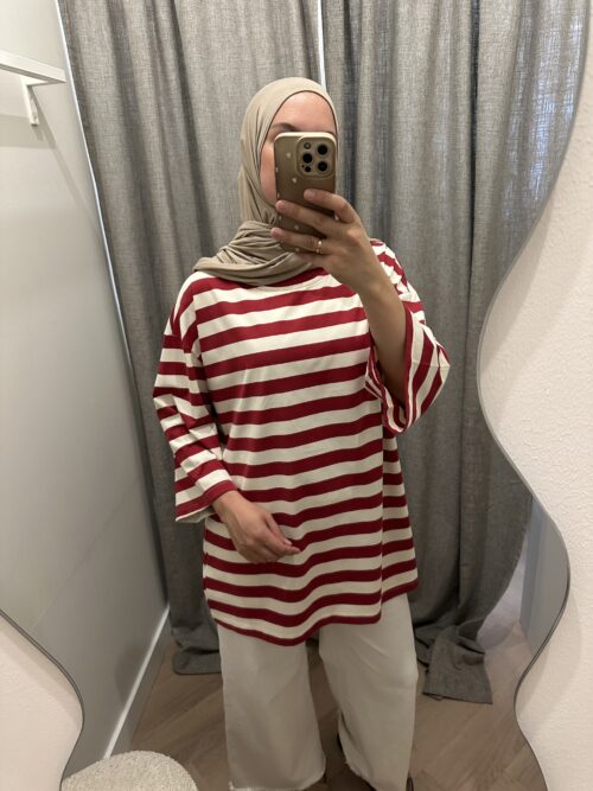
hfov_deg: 56.8
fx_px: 548
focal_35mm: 24
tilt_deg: -20.8
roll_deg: +3.9
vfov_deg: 71.6
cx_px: 296
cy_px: 396
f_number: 1.78
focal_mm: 6.86
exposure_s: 1/60
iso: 500
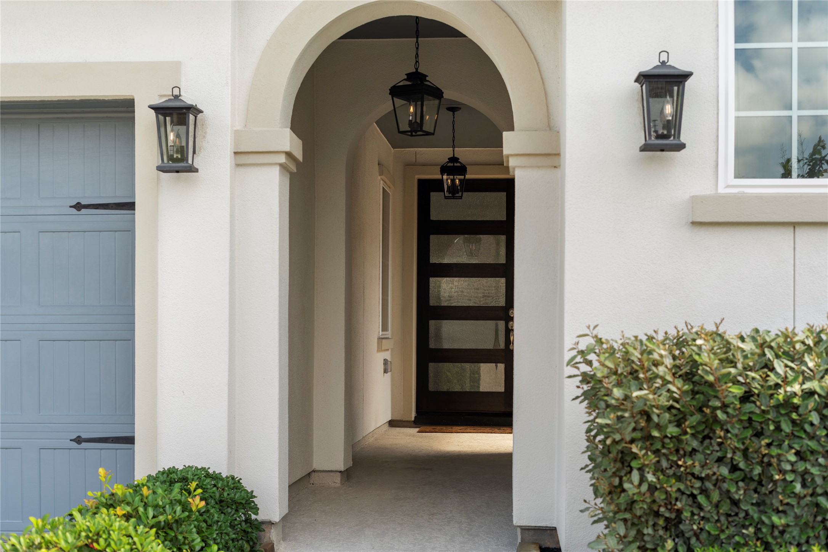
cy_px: 276
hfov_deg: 39.6
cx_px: 414
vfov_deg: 27.0
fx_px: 1150
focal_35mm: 50
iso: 160
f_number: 4
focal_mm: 50
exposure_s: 1/200
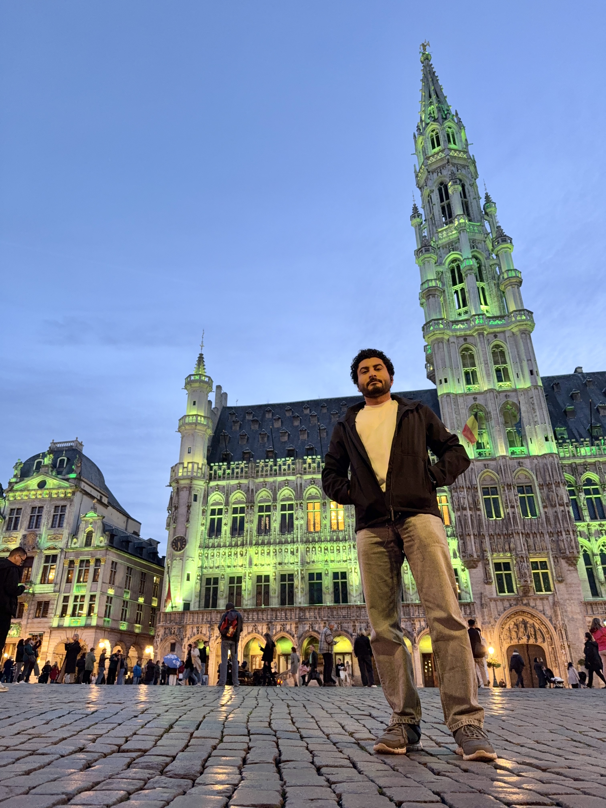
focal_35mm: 24
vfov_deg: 71.6
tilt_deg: +26.5
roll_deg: +0.4
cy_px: 404
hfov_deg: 56.8
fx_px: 560
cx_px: 303
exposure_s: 1/50
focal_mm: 6.76
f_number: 1.78
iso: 320
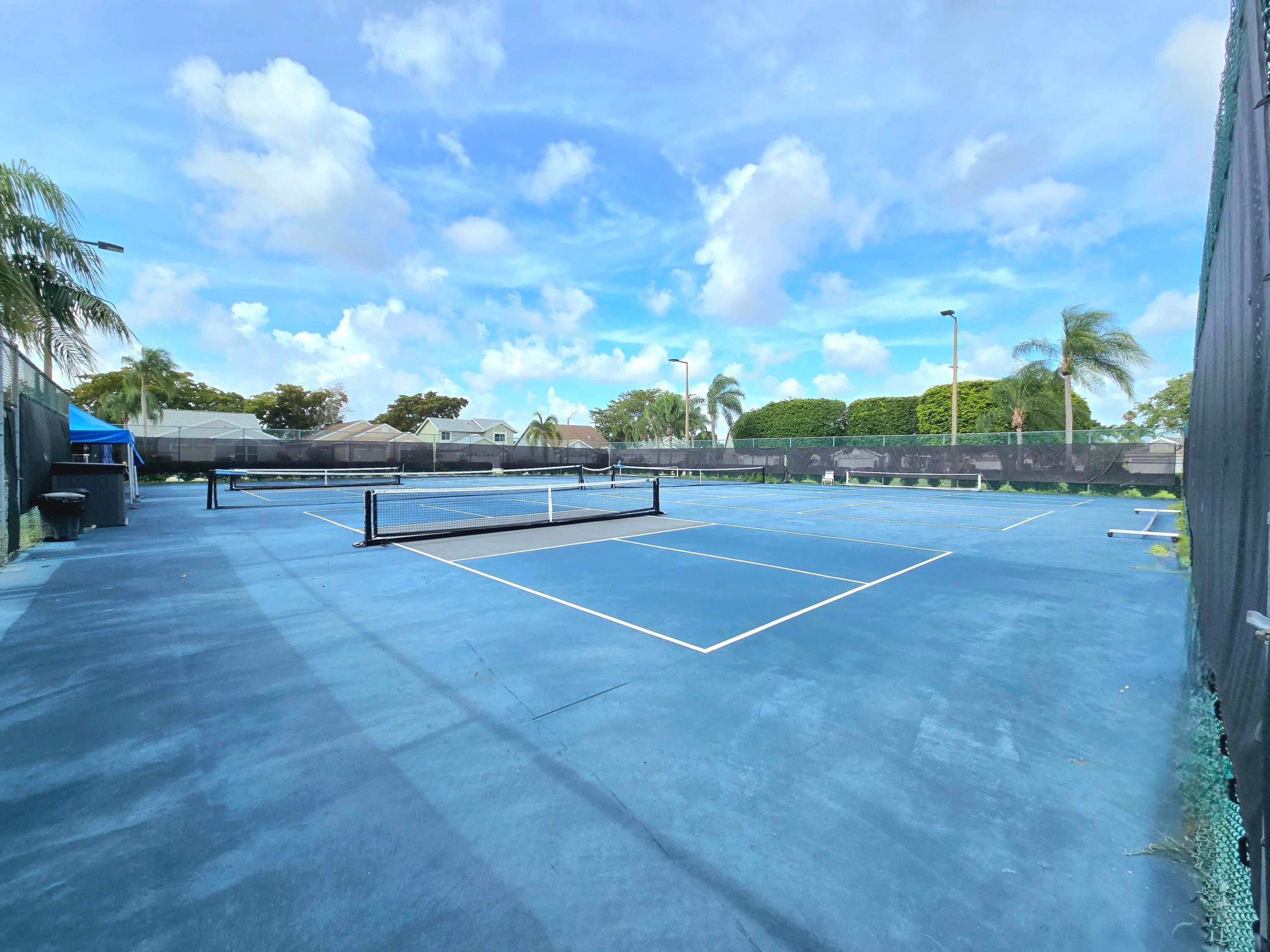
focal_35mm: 13
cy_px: 476
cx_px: 635
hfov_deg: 106.2
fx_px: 477
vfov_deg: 89.9
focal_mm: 2.2
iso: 50
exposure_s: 1/2500
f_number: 2.2
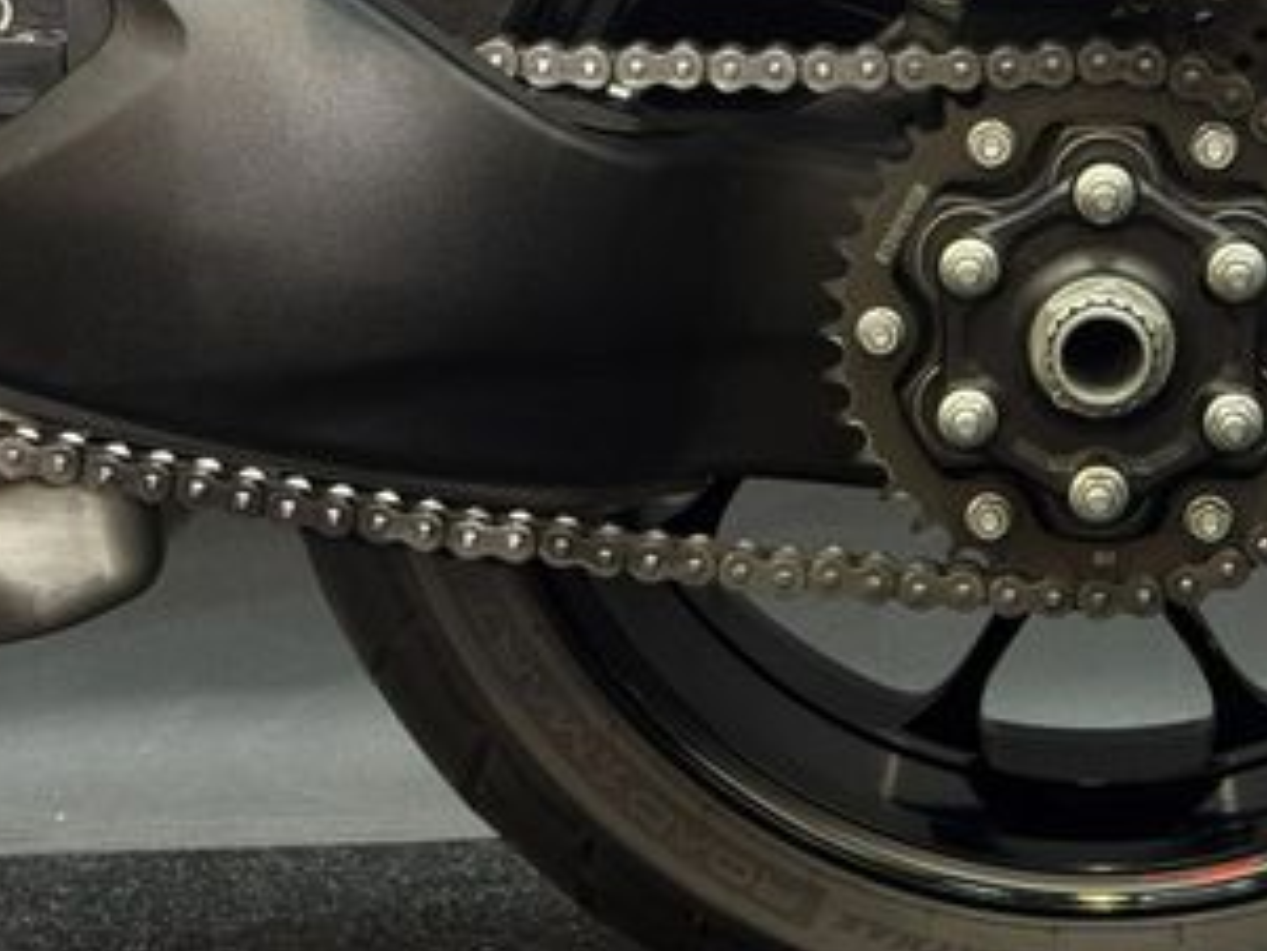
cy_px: 215
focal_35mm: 102
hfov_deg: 19.0
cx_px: 1078
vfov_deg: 14.4
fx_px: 3735
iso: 200
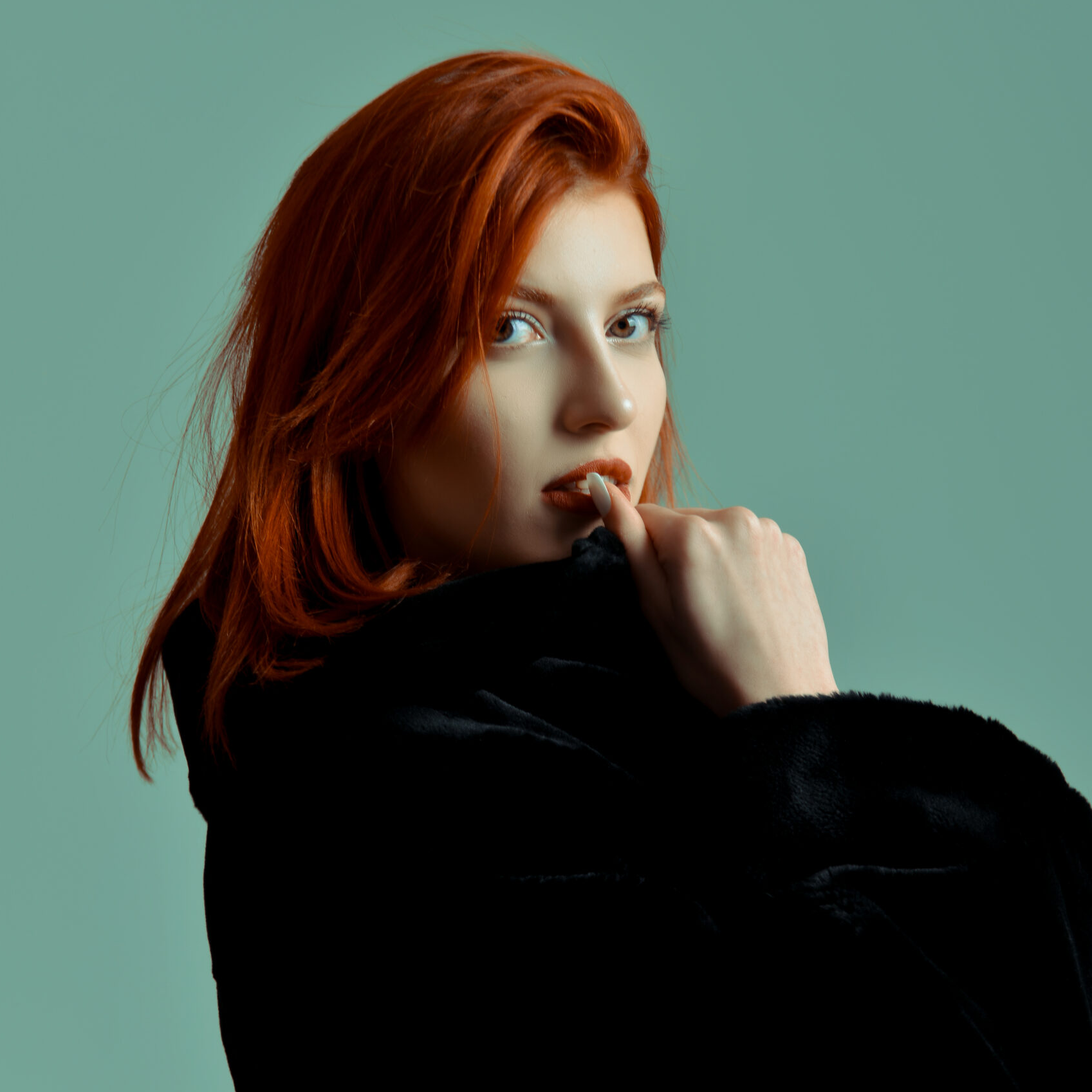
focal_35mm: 109
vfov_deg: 16.0
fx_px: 3890
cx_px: 545
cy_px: 550
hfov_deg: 16.0
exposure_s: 1/100
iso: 100
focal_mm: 85
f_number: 5
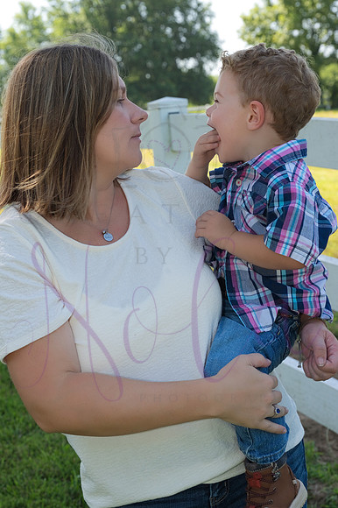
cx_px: 169
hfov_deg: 20.9
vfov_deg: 31.0
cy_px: 254
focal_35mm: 65
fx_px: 916
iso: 400
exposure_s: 1/200
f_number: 8
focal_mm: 65
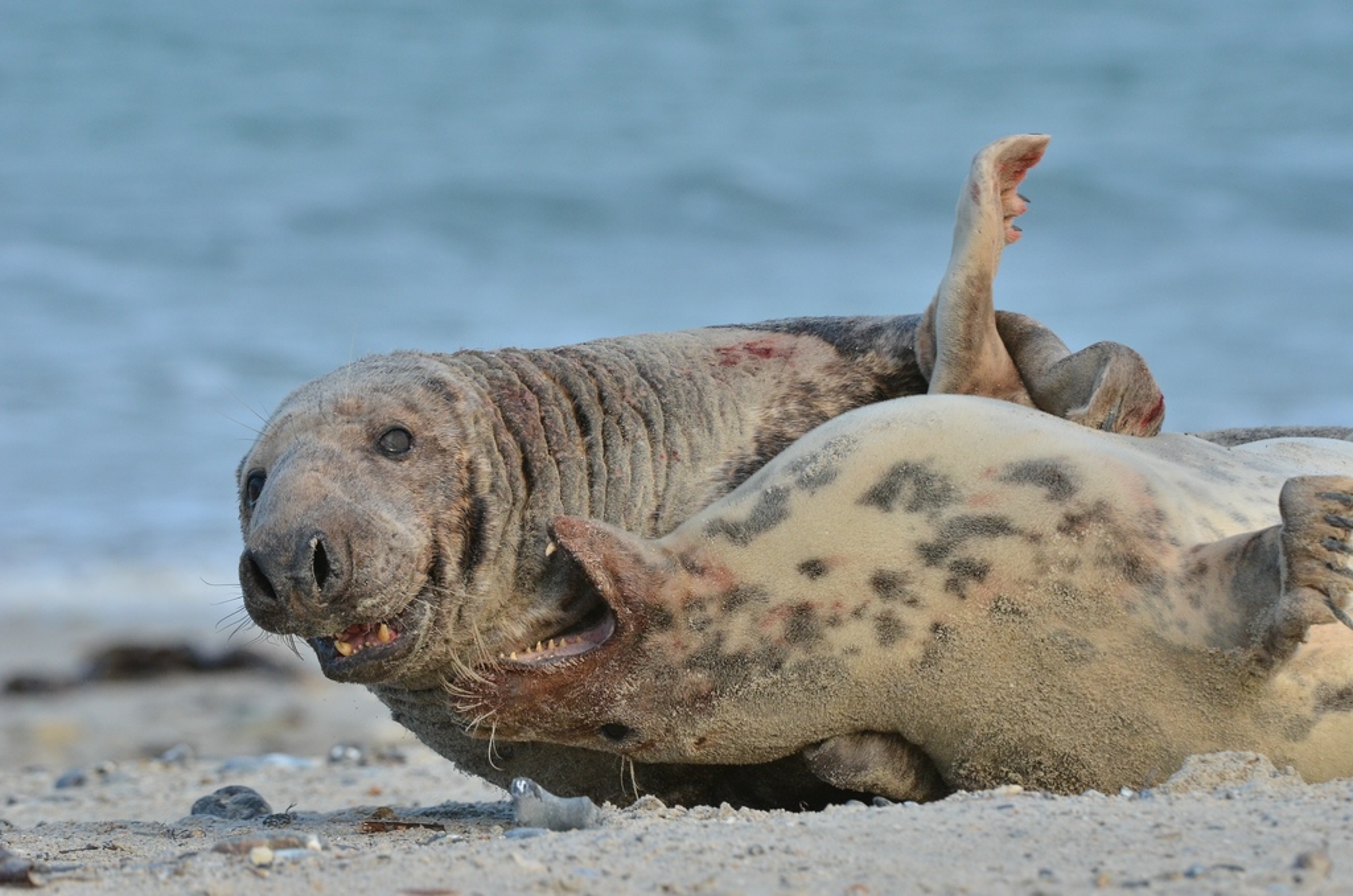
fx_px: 16876
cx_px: 676
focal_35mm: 450
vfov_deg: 3.0
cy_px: 448
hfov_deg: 4.6
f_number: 8
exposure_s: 1/640
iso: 720
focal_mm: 300
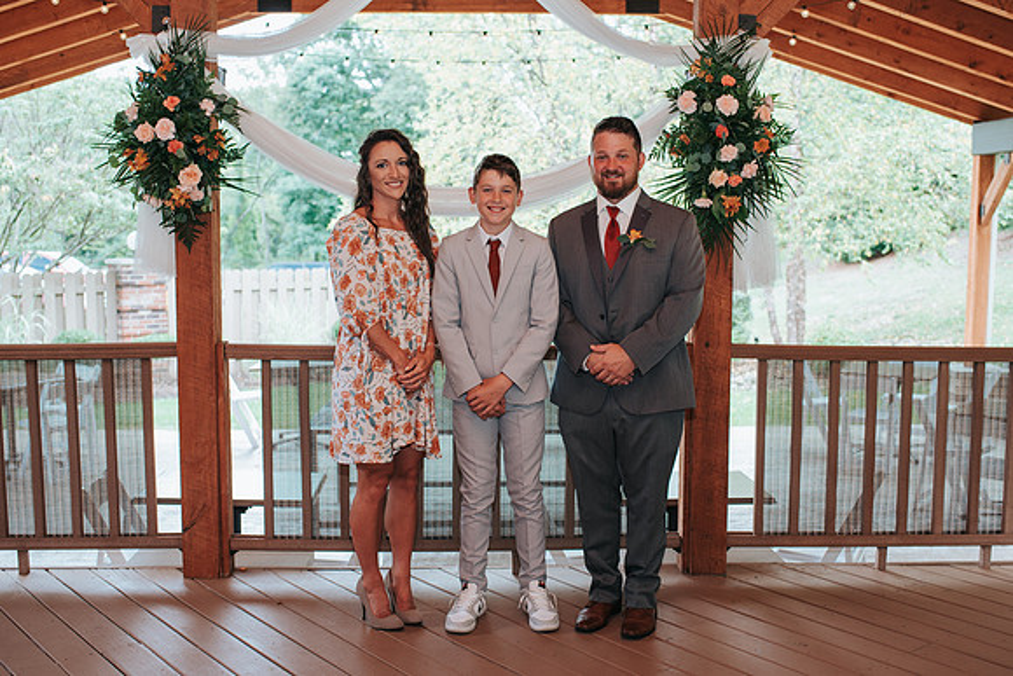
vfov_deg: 32.3
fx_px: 1166
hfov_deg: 47.0
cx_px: 513
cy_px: 336
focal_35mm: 41
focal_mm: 35
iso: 320
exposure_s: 1/200
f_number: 3.2
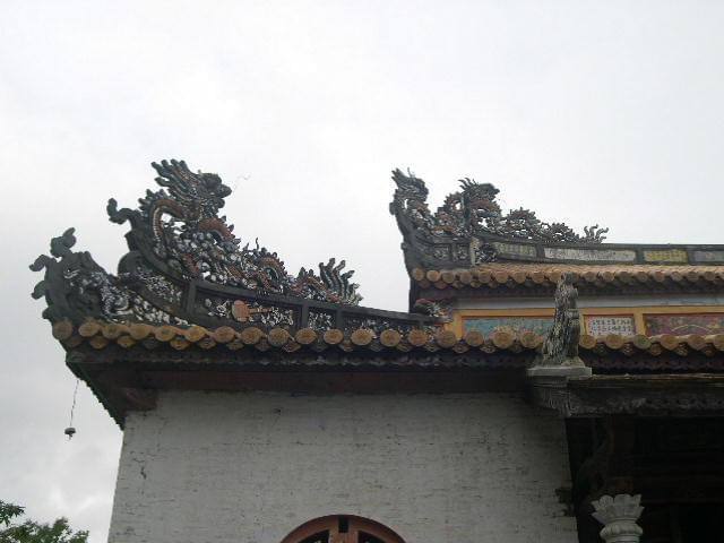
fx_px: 795
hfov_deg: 49.0
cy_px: 272
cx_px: 362
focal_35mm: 38
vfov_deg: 37.7
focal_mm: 8
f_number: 7.6
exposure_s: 1/241
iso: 100
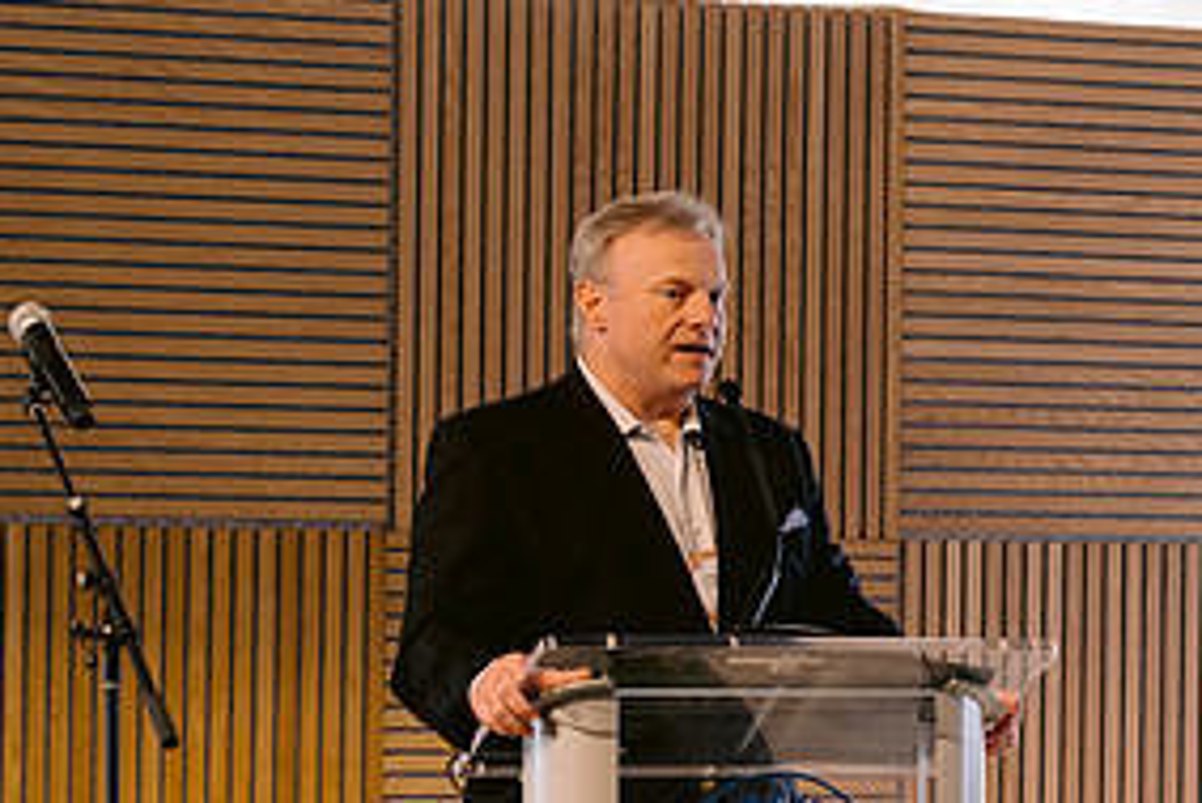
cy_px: 754
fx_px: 5812
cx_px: 1227
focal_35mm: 174
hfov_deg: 11.7
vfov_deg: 7.9
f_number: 4
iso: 800
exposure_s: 1/125
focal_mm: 85
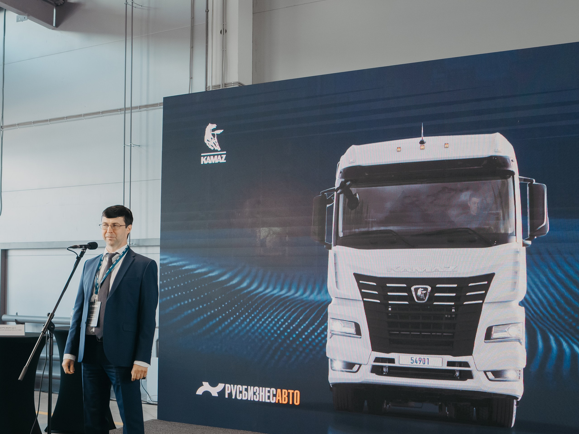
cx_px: 124
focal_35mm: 43
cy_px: 285
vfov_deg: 33.3
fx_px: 719
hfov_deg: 42.1
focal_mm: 28
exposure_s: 1/125
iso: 500
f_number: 4.5
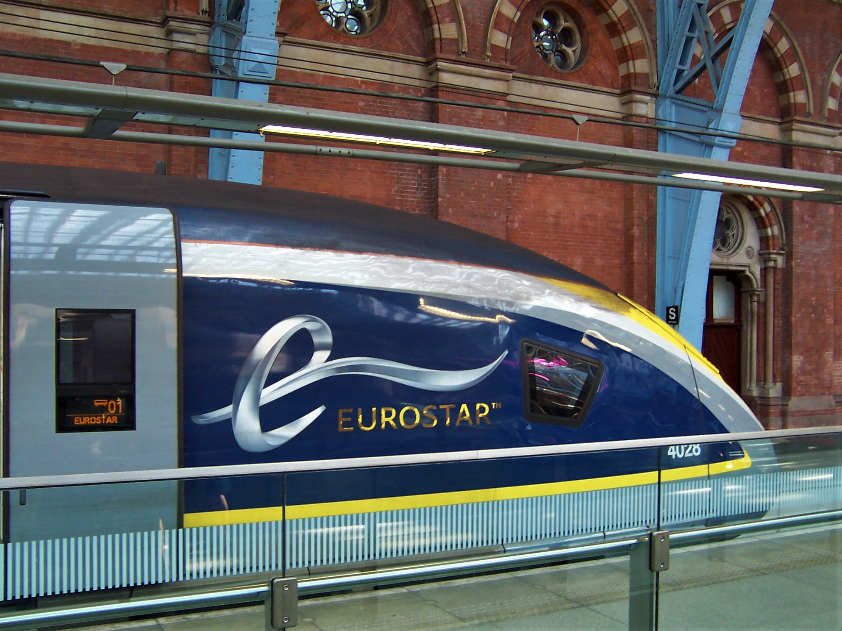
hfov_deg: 51.4
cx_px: 421
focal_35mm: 36
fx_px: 875
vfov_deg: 39.6
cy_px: 316
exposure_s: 1/30
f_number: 2.8
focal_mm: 5.6
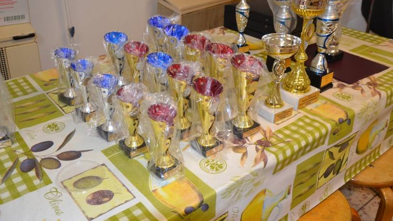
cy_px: 91
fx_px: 365
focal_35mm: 35
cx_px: 196
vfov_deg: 33.6
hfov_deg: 56.6
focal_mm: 22
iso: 800
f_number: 3.8
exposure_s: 1/60
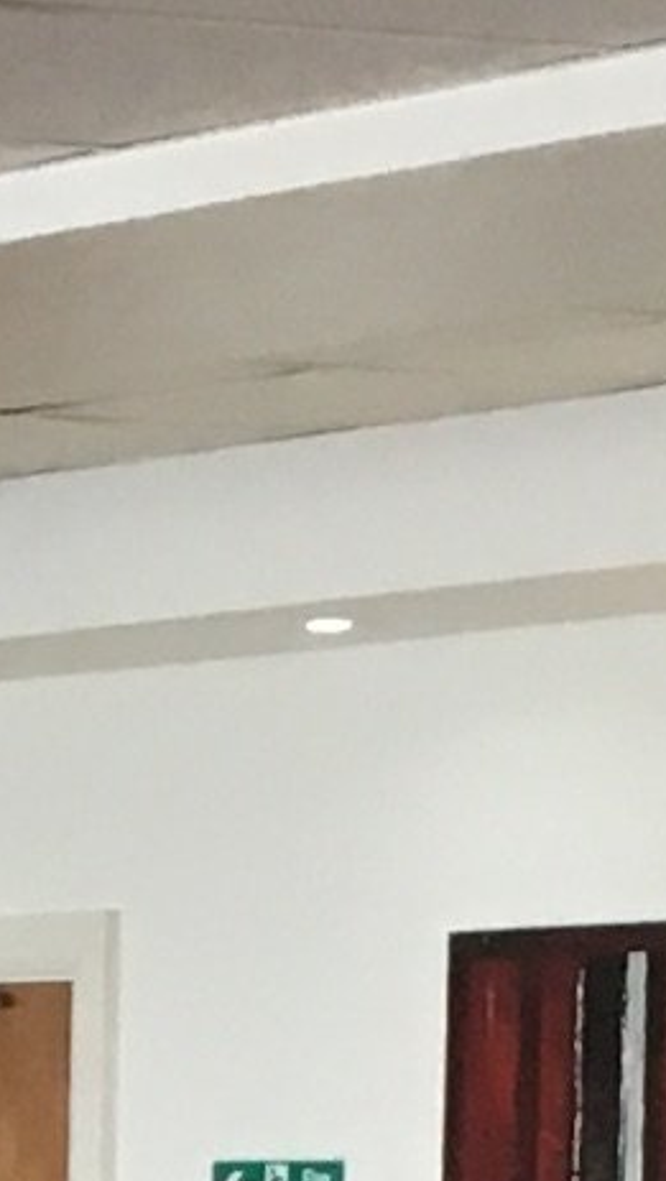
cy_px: 2385
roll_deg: -0.2
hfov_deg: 4.3
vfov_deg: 7.5
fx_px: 8619
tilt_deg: -6.8
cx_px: -1276
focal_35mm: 275
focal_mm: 4.15
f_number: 2.2
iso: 50
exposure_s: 1/33
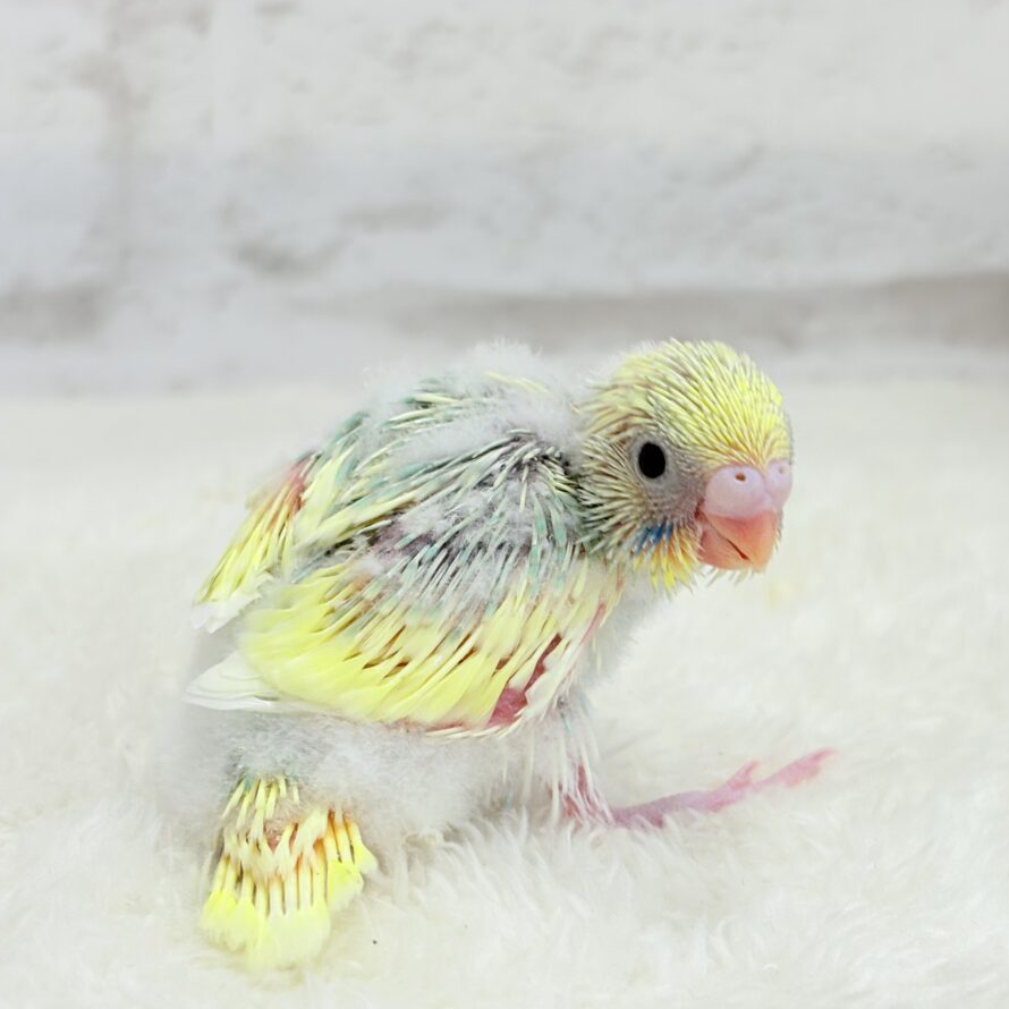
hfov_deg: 27.7
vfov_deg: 27.7
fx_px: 2045
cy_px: 503
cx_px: 562
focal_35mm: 62
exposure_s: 1/100
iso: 50
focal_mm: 5.96
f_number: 1.6
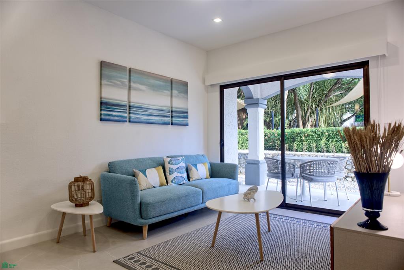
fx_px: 269
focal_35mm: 24
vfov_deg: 53.1
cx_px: 202
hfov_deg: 73.7
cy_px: 135
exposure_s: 1/20
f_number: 5.6
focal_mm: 24
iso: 200
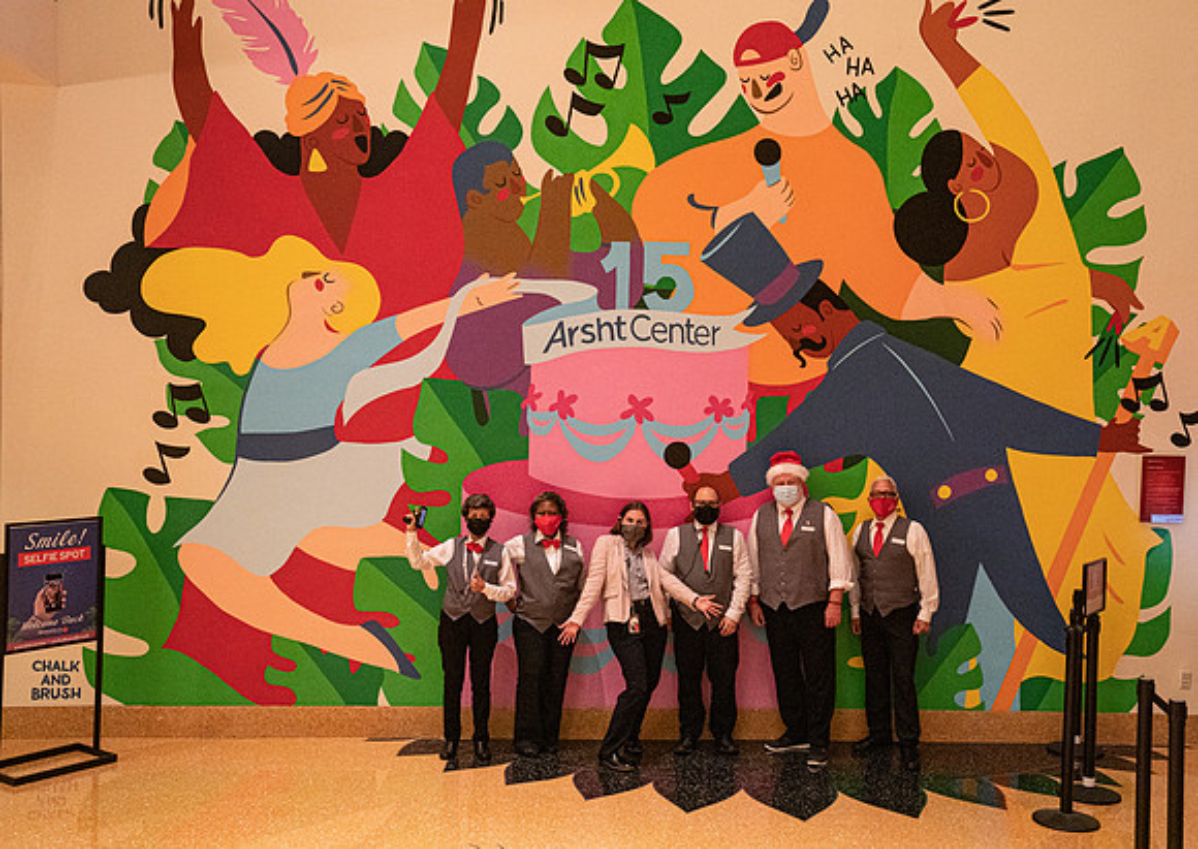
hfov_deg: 45.0
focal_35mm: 43
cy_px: 424
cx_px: 625
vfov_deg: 32.7
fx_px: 1446
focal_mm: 40
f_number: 4
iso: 4000
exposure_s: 1/200
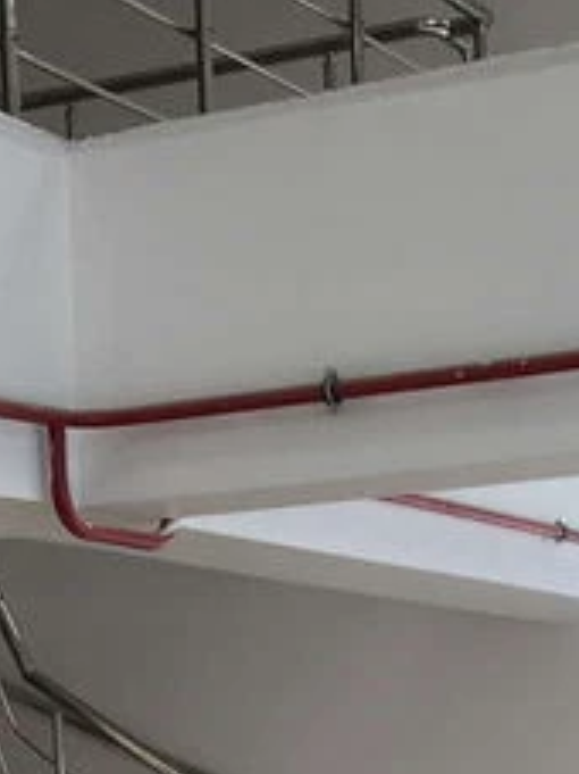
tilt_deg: +0.8
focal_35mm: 129
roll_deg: +2.0
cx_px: -153
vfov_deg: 14.9
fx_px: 2880
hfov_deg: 11.2
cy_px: 876
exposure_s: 1/50
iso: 25
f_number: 2.2
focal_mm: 4.15
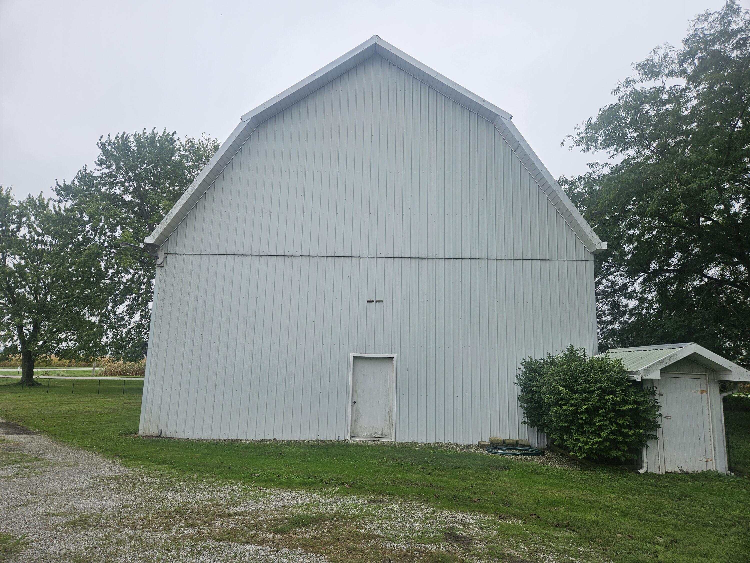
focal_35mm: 23
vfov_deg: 58.9
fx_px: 498
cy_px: 282
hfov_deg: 73.9
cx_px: 375
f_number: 1.8
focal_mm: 5.4
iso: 25
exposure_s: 1/952
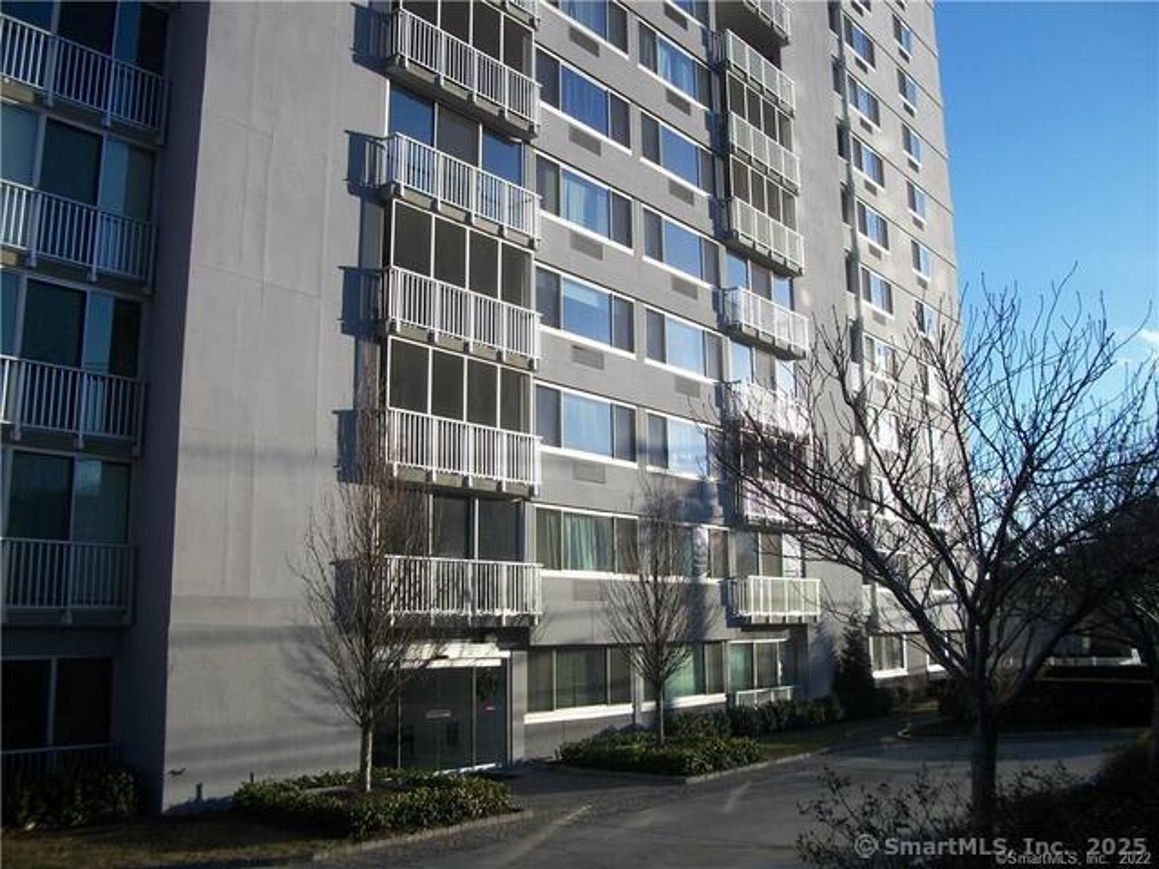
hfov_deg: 56.8
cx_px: 580
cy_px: 434
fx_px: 1071
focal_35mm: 32
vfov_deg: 44.2
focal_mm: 5.7
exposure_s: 1/125
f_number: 8.8
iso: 80
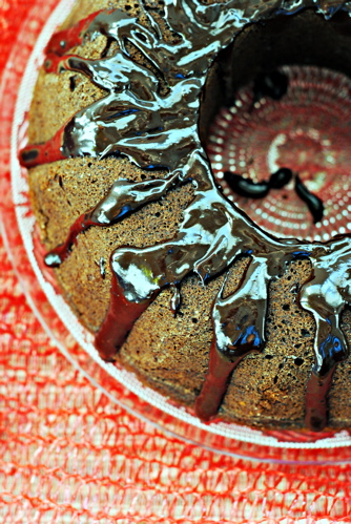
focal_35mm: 75
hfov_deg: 18.2
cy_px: 262
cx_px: 176
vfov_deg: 27.0
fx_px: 1094
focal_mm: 50
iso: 400
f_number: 4
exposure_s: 1/160
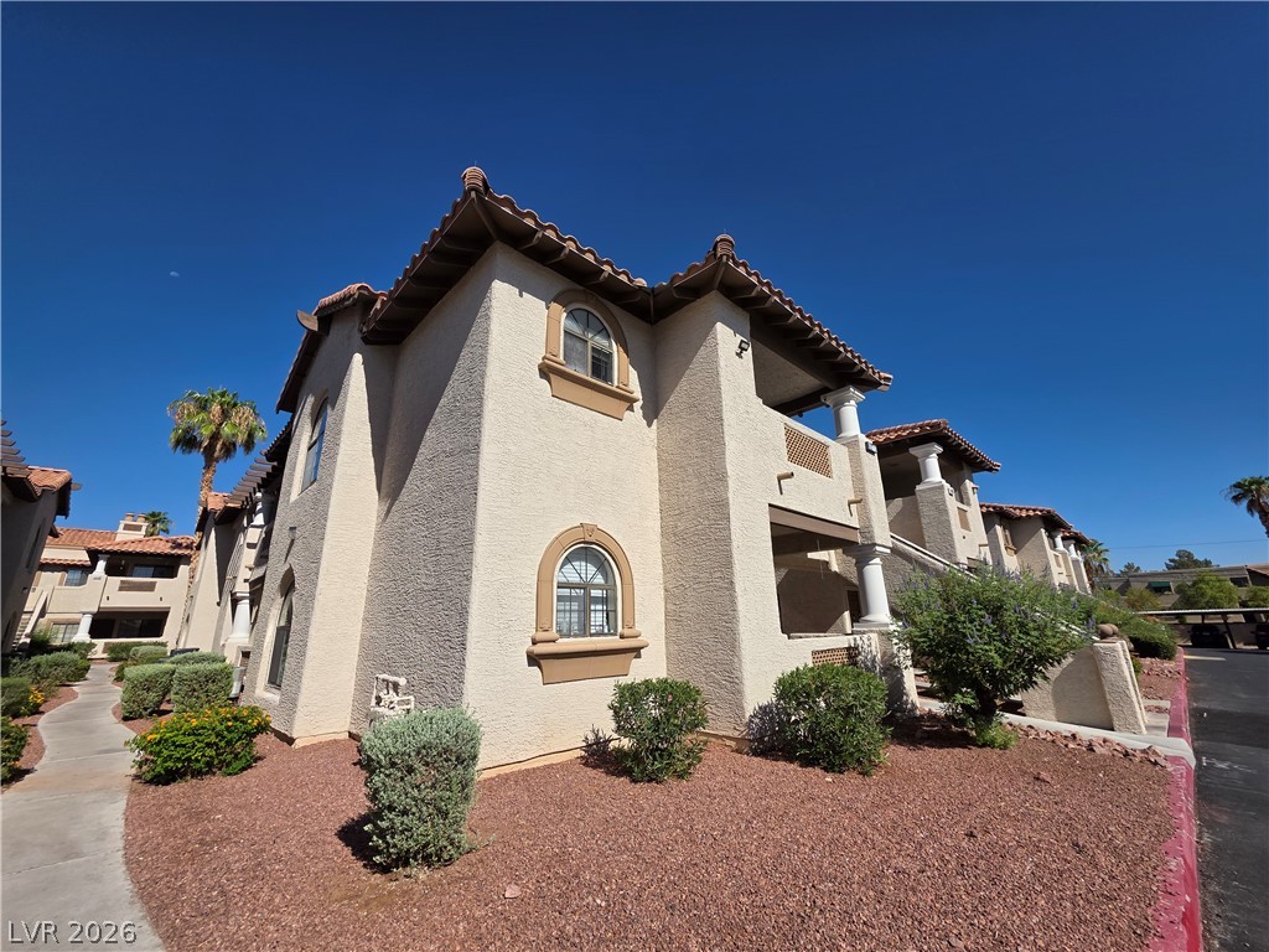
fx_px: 477
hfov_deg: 106.2
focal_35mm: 13
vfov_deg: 89.9
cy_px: 476
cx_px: 634
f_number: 1.9
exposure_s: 1/3758
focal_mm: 2.2
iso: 40
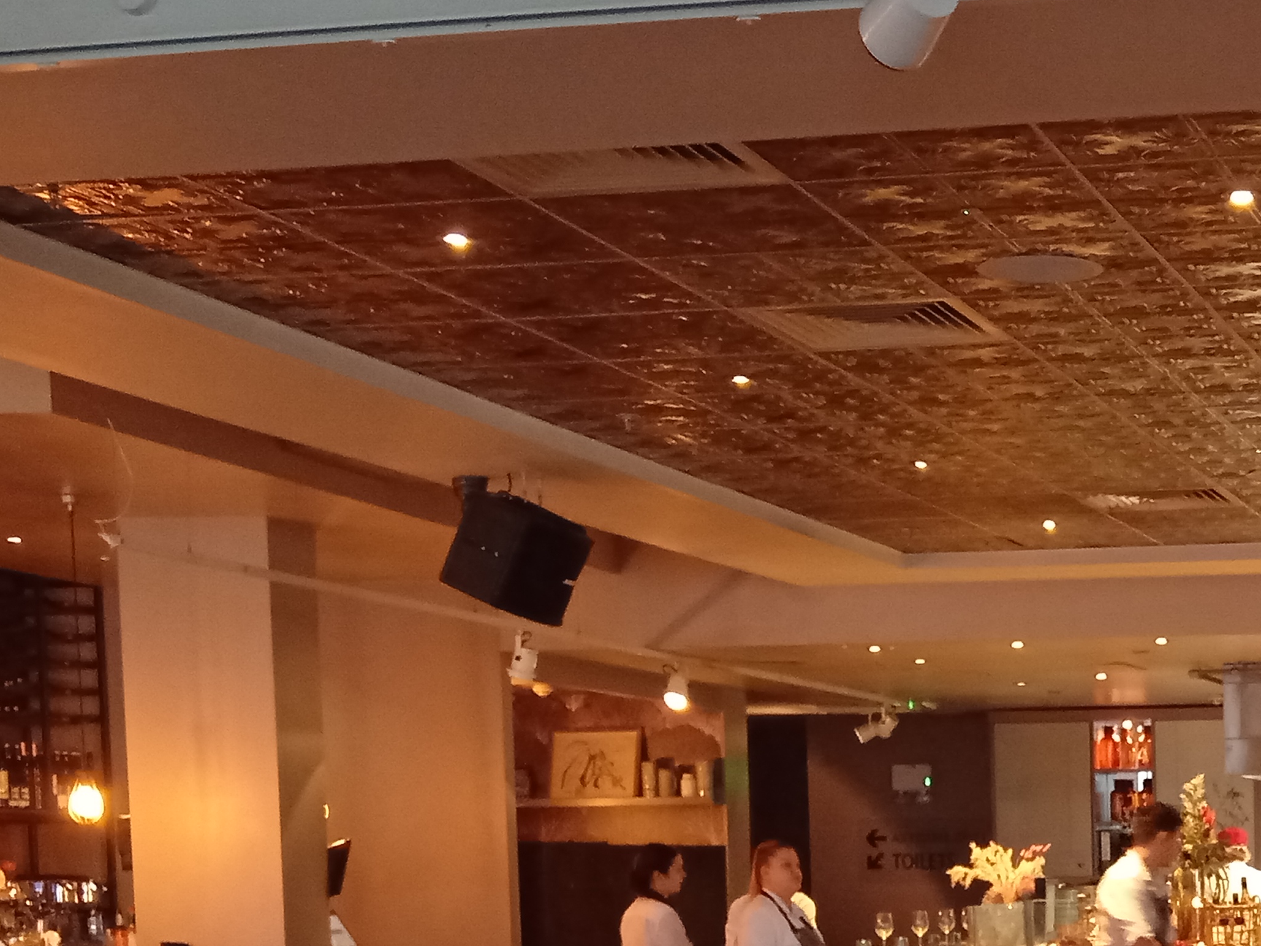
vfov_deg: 18.4
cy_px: 1127
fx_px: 2768
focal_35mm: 76
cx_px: 1241
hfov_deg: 24.6
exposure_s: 1/30
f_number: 1.9
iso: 2292
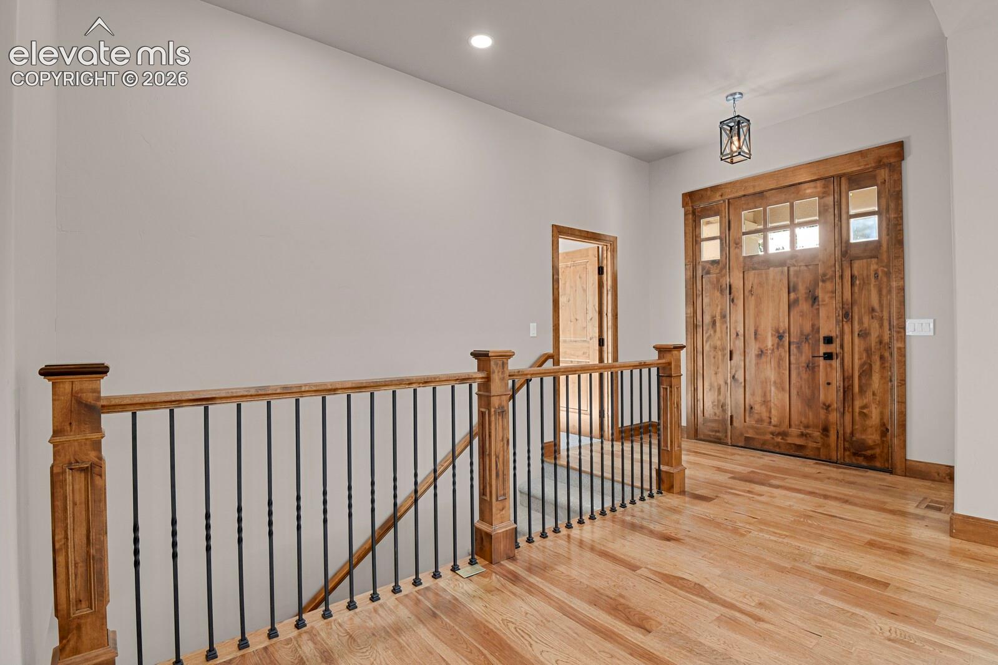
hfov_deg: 93.3
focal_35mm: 17
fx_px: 471
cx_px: 499
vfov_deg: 70.4
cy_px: 332
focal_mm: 17
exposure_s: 1/20
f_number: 8
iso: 8000
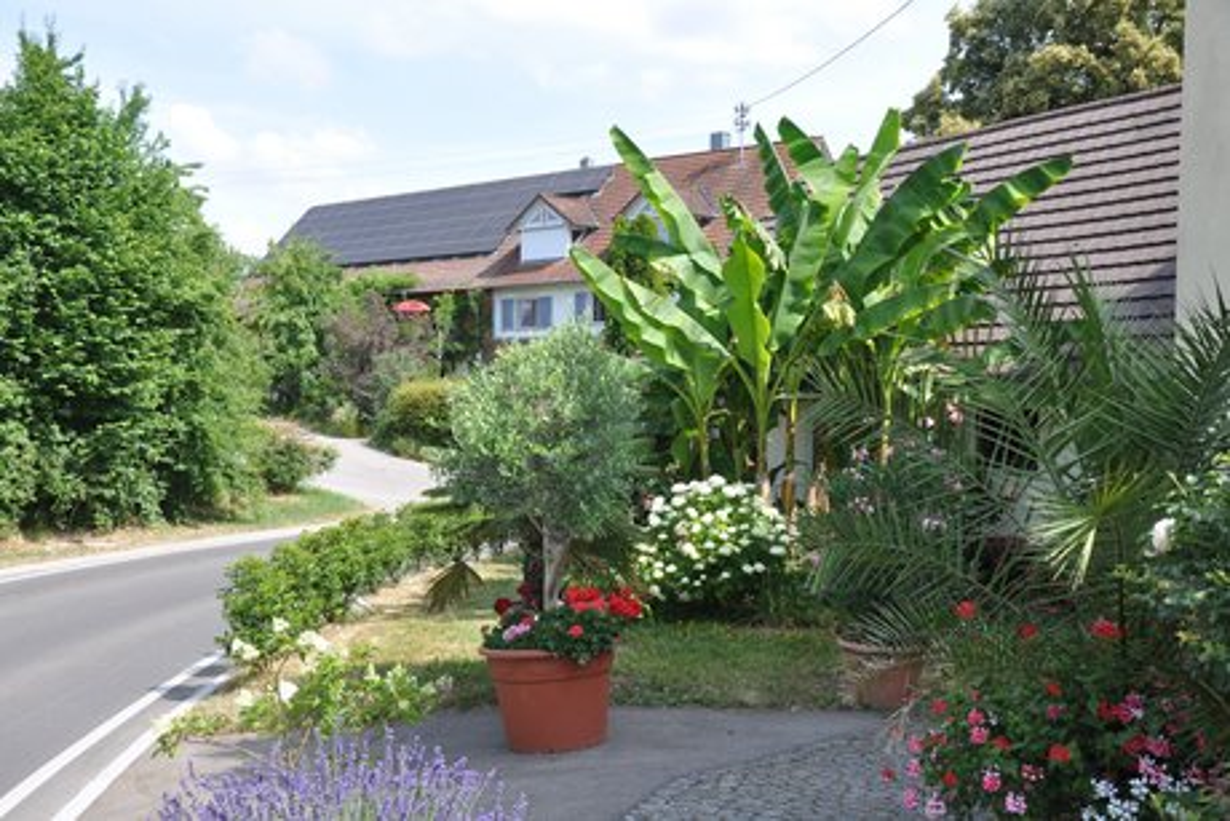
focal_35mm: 38
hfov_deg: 51.3
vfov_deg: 35.5
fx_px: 1282
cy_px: 410
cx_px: 615
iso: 200
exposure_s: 1/200
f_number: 7.1
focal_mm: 25
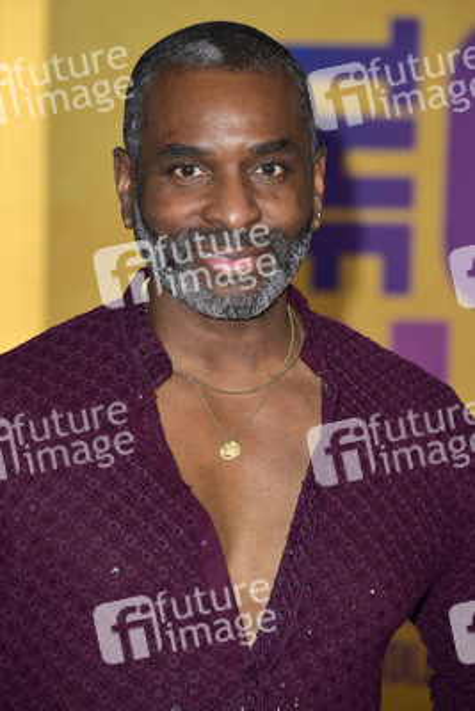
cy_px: 356
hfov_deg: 7.2
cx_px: 238
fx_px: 3757
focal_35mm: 190
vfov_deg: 10.8
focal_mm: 190
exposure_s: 1/250
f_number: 6.3
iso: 320
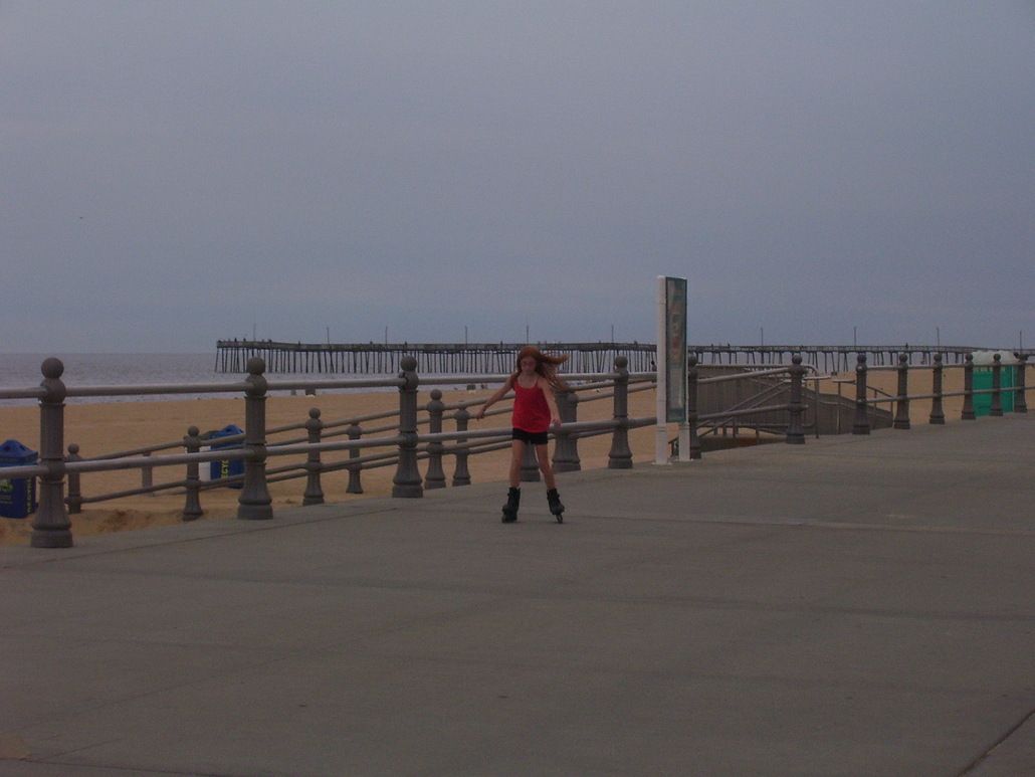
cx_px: 518
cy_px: 388
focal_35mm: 102
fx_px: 3050
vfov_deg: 14.5
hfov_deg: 19.3
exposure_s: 1/90
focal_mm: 16.8
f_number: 4.6
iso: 125
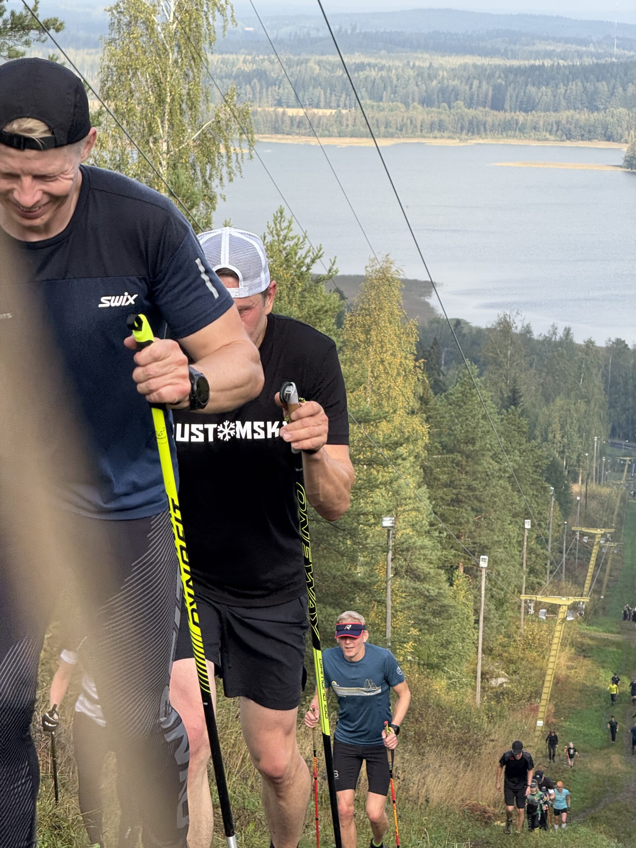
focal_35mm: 120
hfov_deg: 12.3
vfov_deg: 16.4
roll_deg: -1.6
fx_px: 2940
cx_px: 318
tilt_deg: -7.5
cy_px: 424
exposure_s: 1/360
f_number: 2.8
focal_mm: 15.66
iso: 50
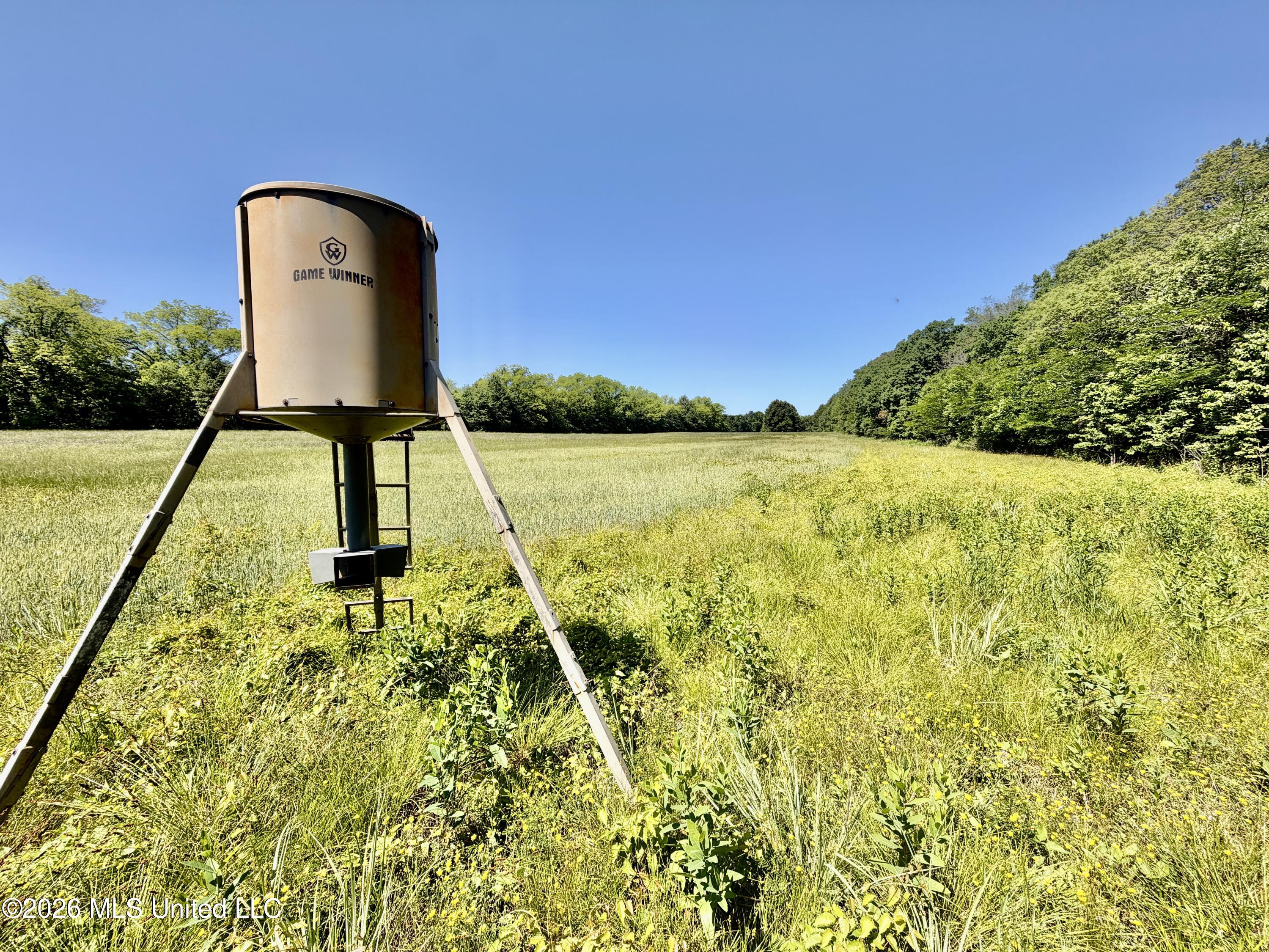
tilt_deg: -4.3
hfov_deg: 102.1
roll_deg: +0.1
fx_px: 513
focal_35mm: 14
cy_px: 476
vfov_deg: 85.7
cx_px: 634
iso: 25
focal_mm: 2.22
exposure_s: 1/770
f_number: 2.2
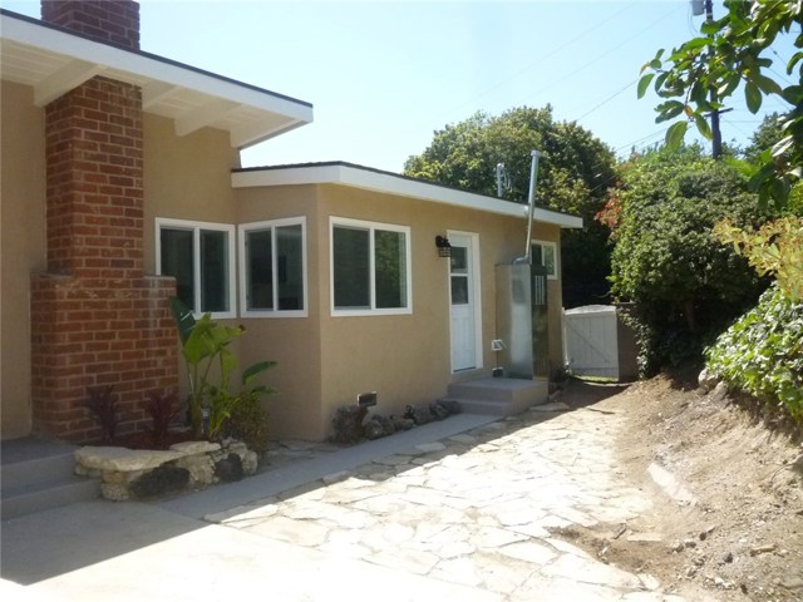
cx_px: 402
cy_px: 301
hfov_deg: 61.7
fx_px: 673
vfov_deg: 48.2
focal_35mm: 29
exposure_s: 1/800
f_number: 5
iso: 400
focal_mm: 5.2
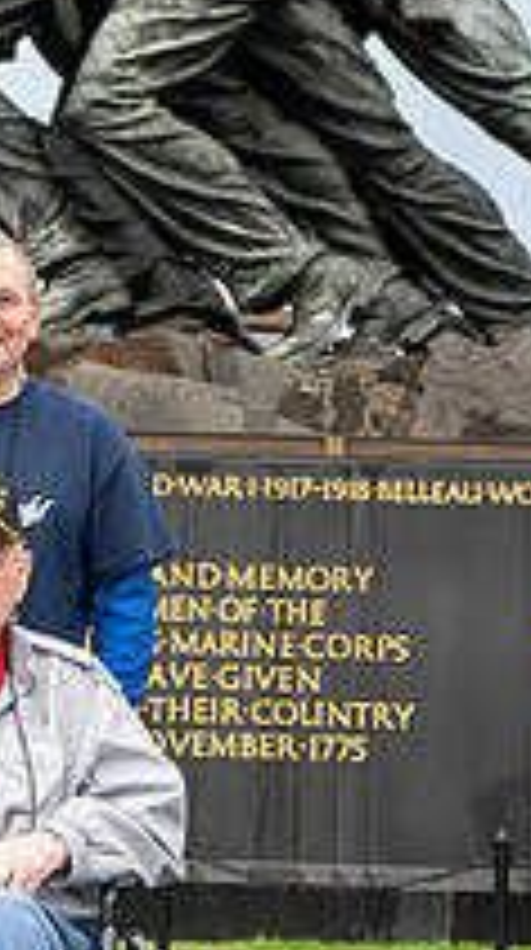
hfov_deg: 9.7
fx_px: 3092
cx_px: -52
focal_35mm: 123
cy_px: 441
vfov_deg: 17.5
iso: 320
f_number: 6.3
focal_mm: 55
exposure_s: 1/100
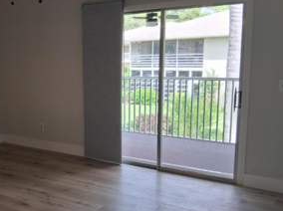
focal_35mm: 44
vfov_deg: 32.8
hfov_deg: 41.2
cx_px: 56
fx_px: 359
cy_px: 112
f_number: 1.8
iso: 64
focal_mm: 3.98
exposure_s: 1/100
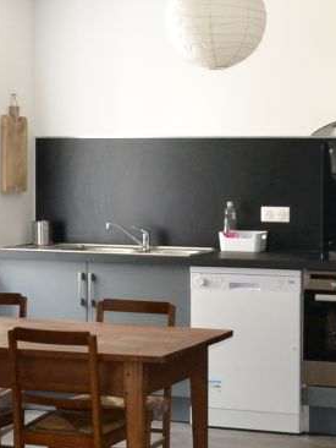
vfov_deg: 19.2
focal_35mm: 102
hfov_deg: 14.5
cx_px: 114
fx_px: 1319
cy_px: 175
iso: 1250
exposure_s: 1/60
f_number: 3.5
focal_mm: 18
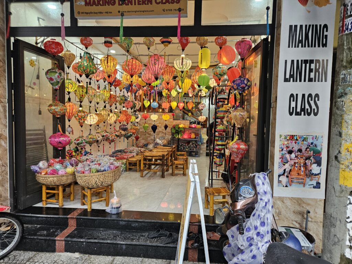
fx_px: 234
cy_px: 132
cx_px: 176
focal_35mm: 23
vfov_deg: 58.9
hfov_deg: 73.9
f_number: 1.8
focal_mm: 5.4
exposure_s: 1/100
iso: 250
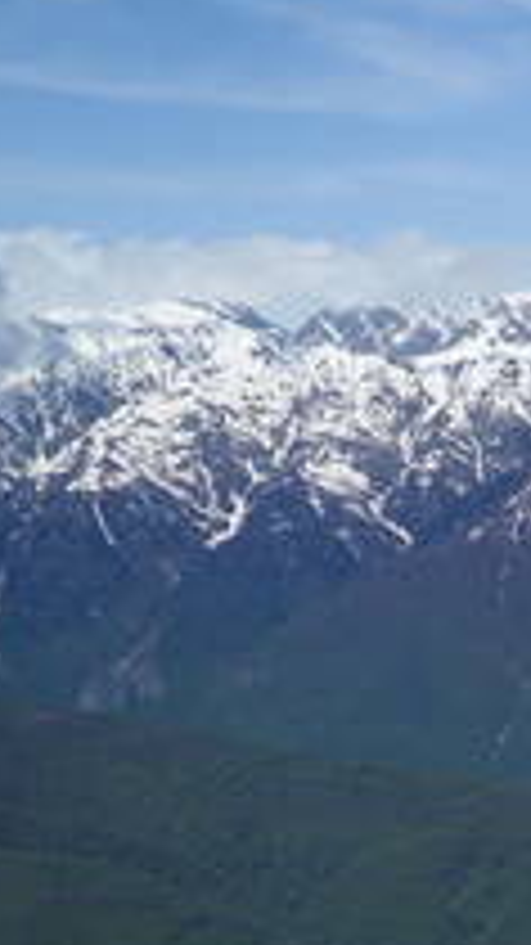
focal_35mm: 86
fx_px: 2154
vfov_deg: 23.5
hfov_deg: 10.3
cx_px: 1584
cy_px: 976
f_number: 9
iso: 100
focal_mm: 24
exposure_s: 1/250
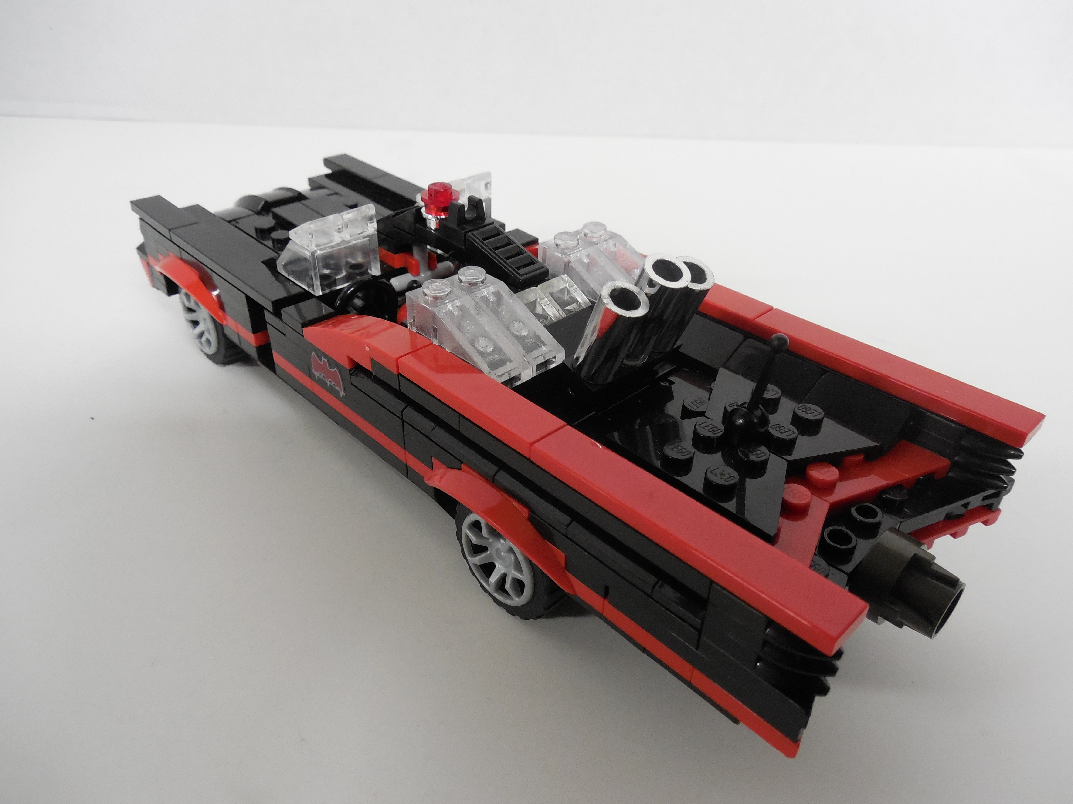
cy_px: 402
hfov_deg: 69.4
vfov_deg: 54.9
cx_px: 536
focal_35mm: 25
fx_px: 775
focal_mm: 4.5
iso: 400
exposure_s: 1/13
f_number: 3.3
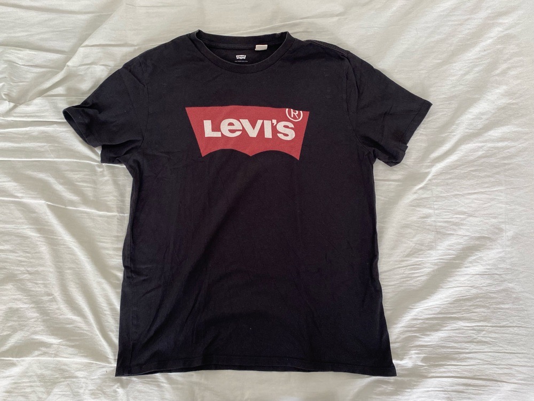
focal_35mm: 26
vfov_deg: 53.1
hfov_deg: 67.3
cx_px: 267
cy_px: 200
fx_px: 401
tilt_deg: -82.3
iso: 250
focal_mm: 4.25
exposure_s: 1/60
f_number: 1.8
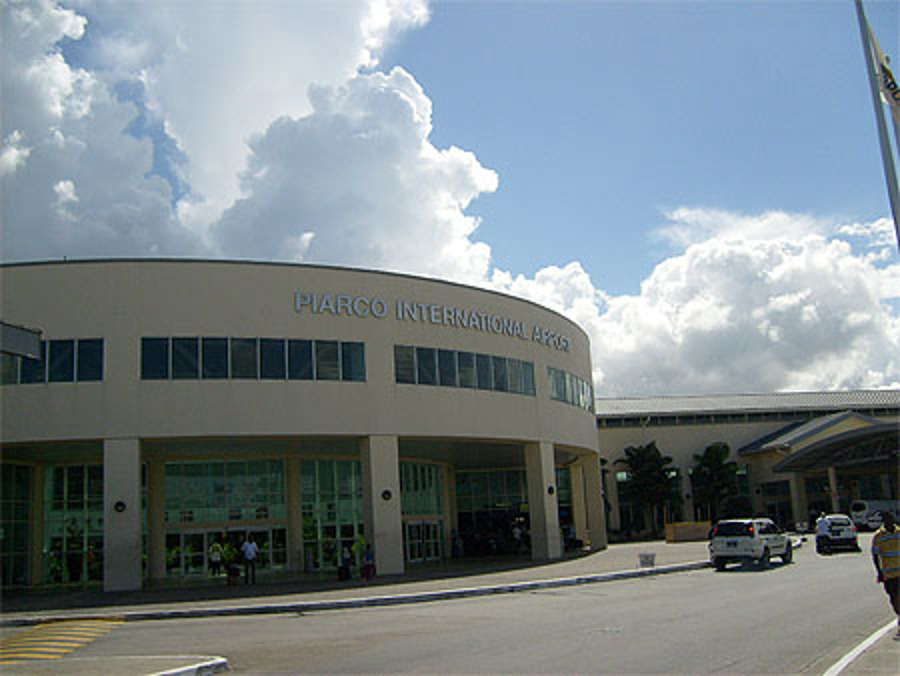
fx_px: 910
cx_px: 450
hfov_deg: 52.6
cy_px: 338
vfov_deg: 40.7
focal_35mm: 35
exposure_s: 1/500
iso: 80
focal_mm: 5.8
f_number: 7.1
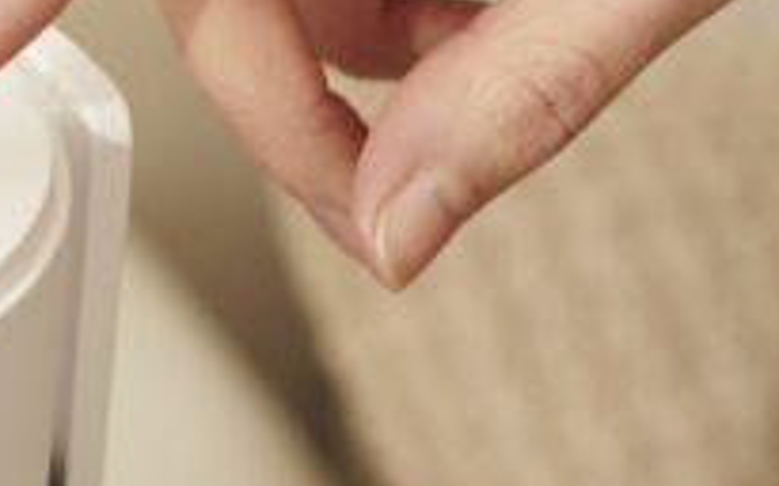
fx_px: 4754
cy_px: 456
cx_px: -285
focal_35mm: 224
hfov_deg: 9.2
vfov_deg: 5.8
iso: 160
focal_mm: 50
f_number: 5.6
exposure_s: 1/250
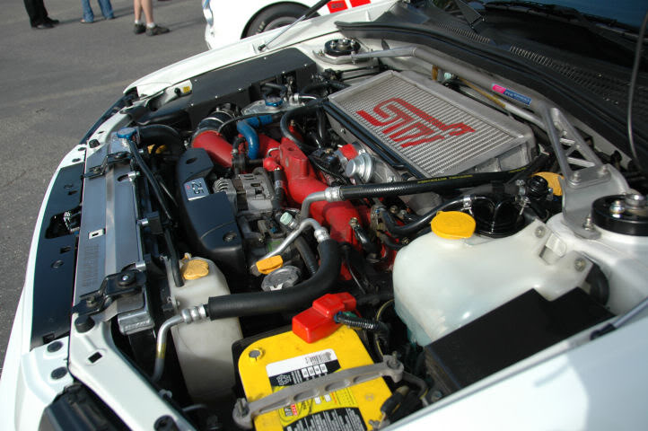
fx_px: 539
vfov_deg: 43.5
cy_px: 216
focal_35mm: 30
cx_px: 324
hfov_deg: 62.0
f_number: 4.5
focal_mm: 20
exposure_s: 1/1000
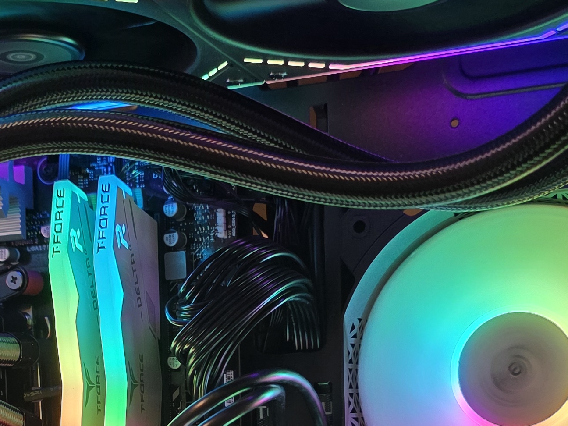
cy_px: 504
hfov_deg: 27.1
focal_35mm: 71
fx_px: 1165
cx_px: 156
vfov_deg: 19.6
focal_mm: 6.3
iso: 250
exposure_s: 1/86
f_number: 1.7
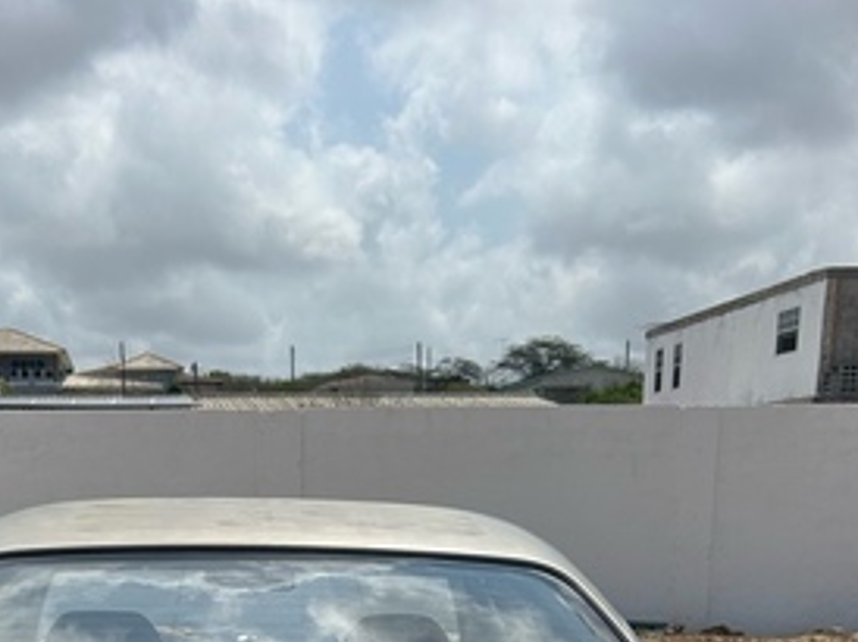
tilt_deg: -15.3
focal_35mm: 57
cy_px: 874
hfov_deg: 33.5
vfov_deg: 22.4
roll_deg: +0.1
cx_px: 279
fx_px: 1412
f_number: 1.5
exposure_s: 1/8696
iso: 50
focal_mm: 5.7
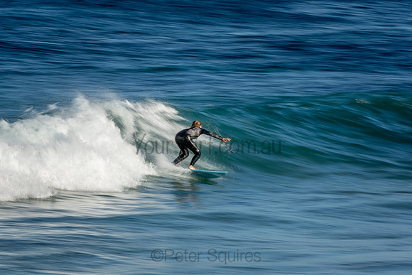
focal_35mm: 600
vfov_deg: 2.3
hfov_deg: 3.4
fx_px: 6868
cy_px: 138
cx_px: 206
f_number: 29
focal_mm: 400
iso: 100
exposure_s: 1/20
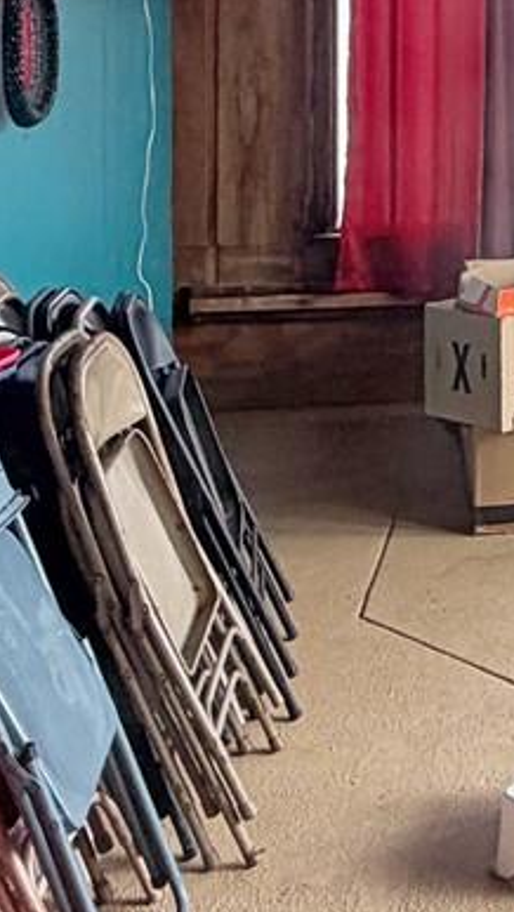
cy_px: 205
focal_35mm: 63
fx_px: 1525
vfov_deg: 32.5
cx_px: 823
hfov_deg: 16.9
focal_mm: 2.22
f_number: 2.2
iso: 50
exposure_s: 1/120
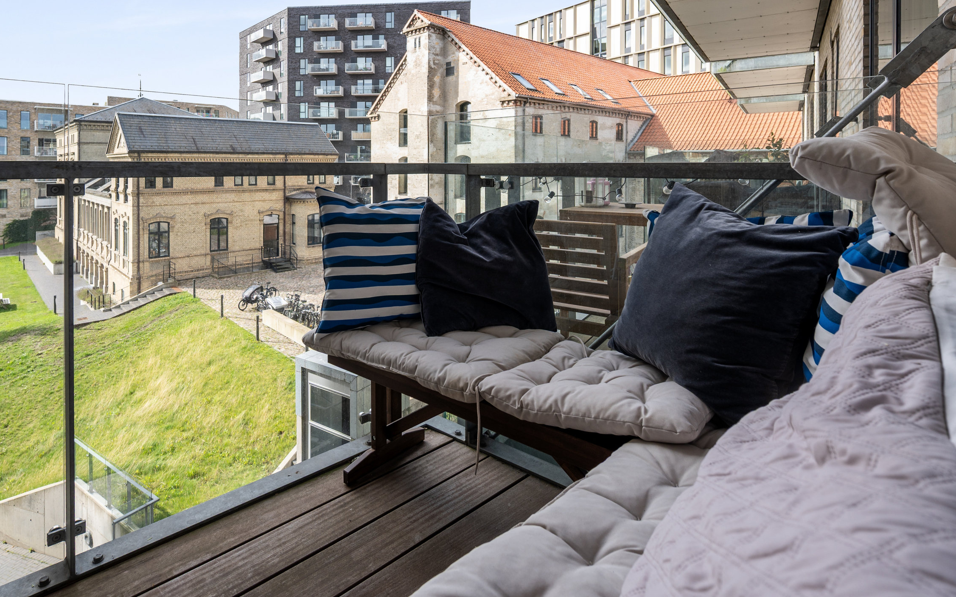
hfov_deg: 87.5
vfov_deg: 60.7
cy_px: 197
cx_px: 411
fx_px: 495
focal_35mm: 19
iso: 100
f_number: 6.3
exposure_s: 1/125
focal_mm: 14
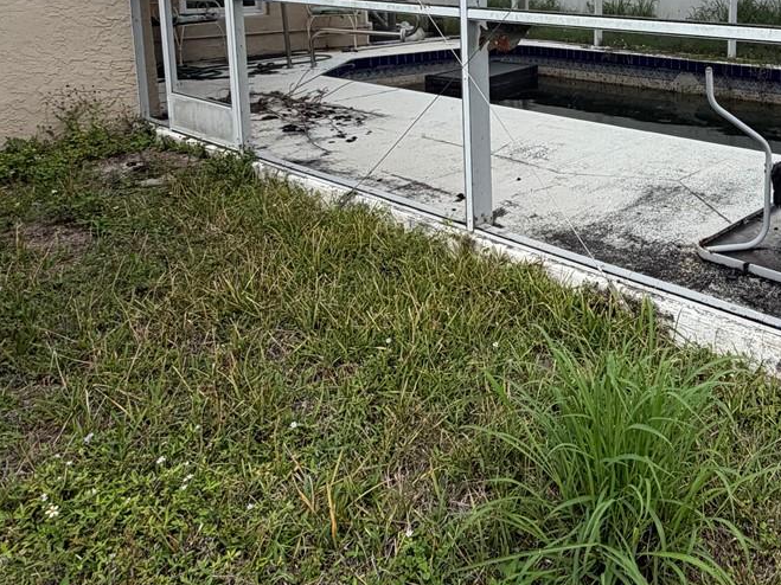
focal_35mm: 34
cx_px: 661
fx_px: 767
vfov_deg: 39.2
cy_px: 73
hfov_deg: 49.6
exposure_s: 1/770
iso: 40
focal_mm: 2.22
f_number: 2.2
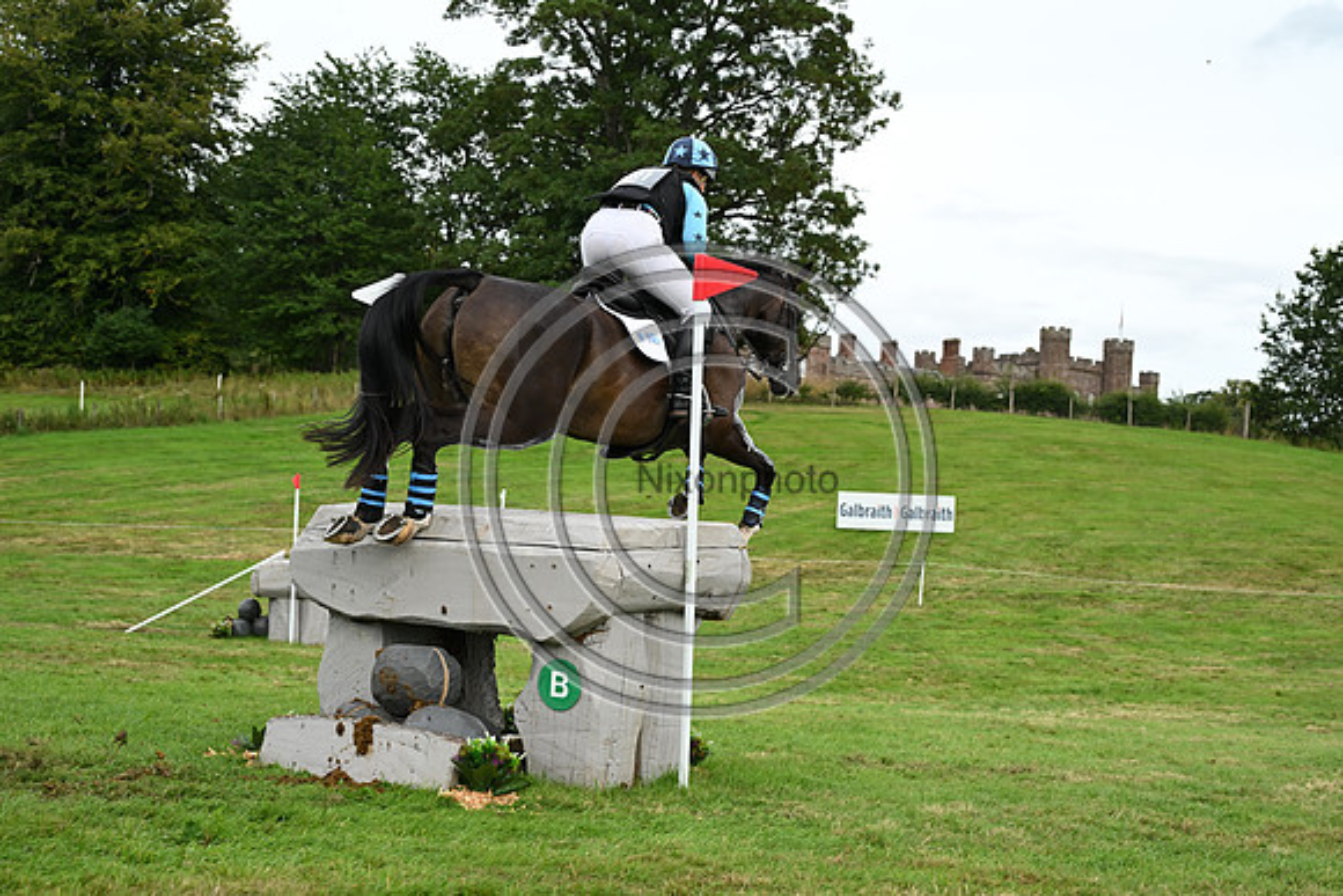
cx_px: 672
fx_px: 1791
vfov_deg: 28.1
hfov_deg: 41.1
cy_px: 448
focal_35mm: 48
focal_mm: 48
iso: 500
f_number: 4.5
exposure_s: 1/1250
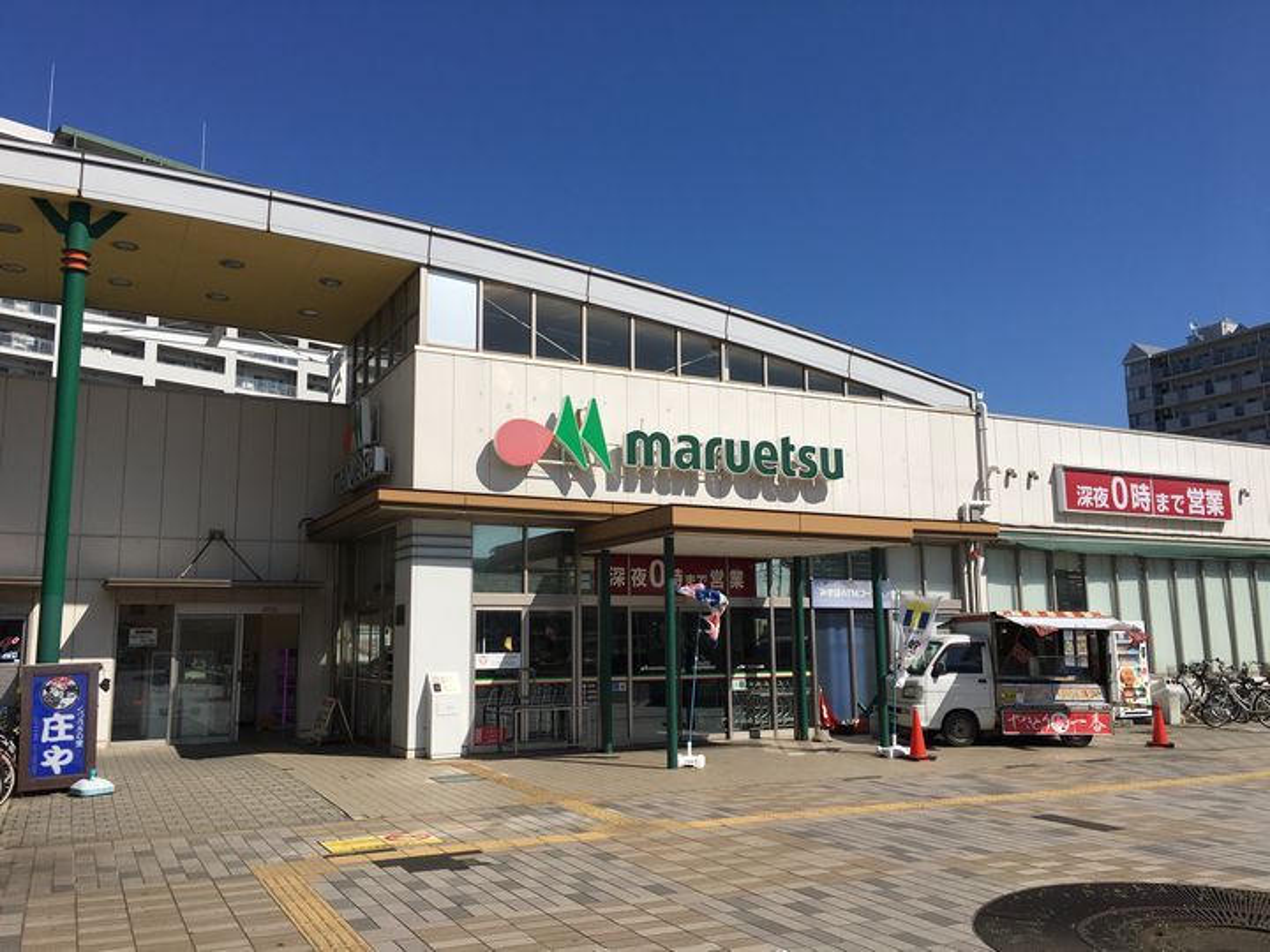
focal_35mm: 29
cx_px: 635
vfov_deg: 48.2
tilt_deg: +9.1
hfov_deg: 61.7
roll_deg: -1.9
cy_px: 476
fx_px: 1064
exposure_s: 1/3497
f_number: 2.2
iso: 25
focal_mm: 4.15
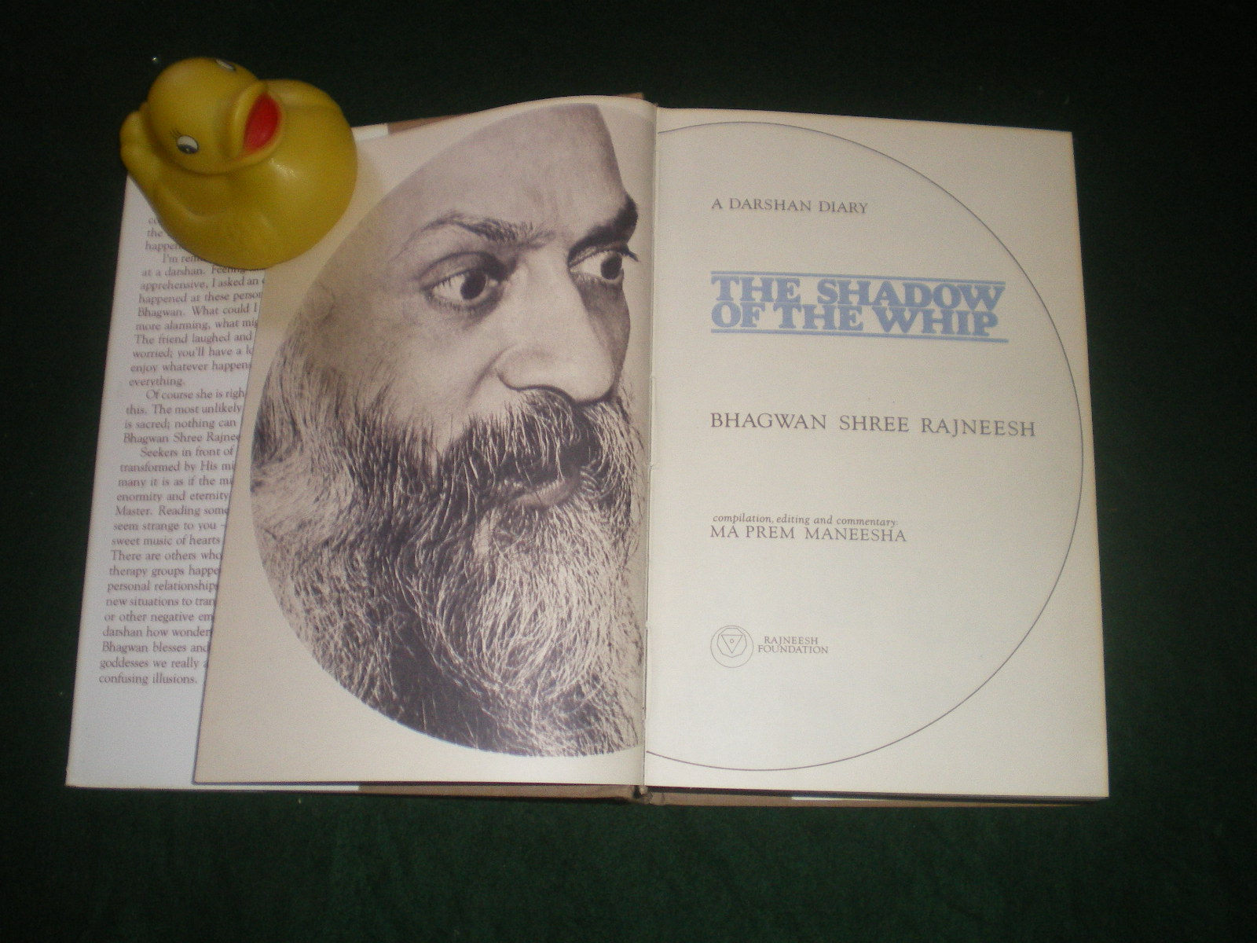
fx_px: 1380
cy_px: 472
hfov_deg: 49.0
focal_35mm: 38
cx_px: 628
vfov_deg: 37.7
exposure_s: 1/50
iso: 200
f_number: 3.1
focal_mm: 6.3
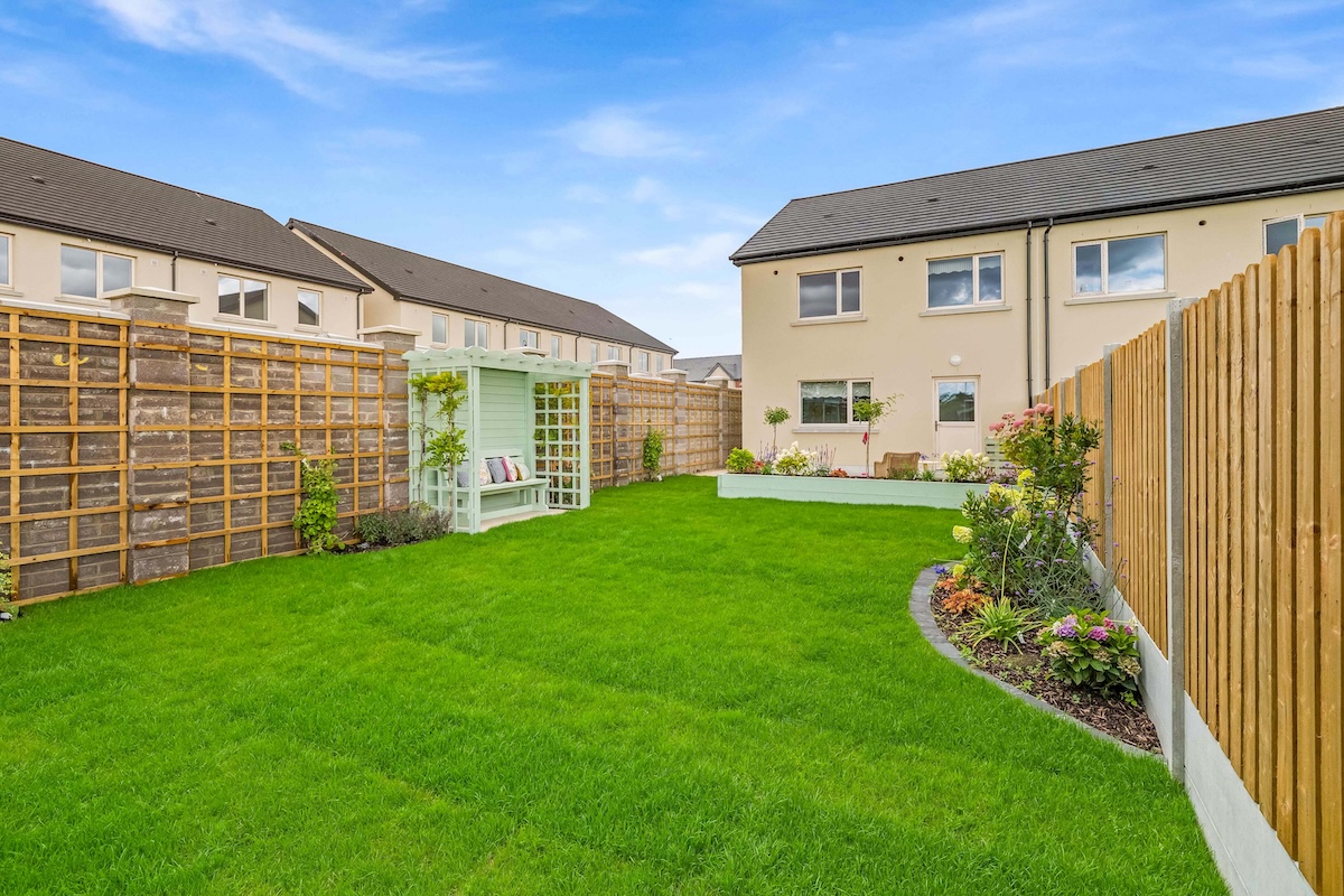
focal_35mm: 17
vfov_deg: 70.4
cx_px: 672
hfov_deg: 93.3
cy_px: 448
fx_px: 635
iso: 640
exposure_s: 1/320
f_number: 6.3
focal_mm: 17
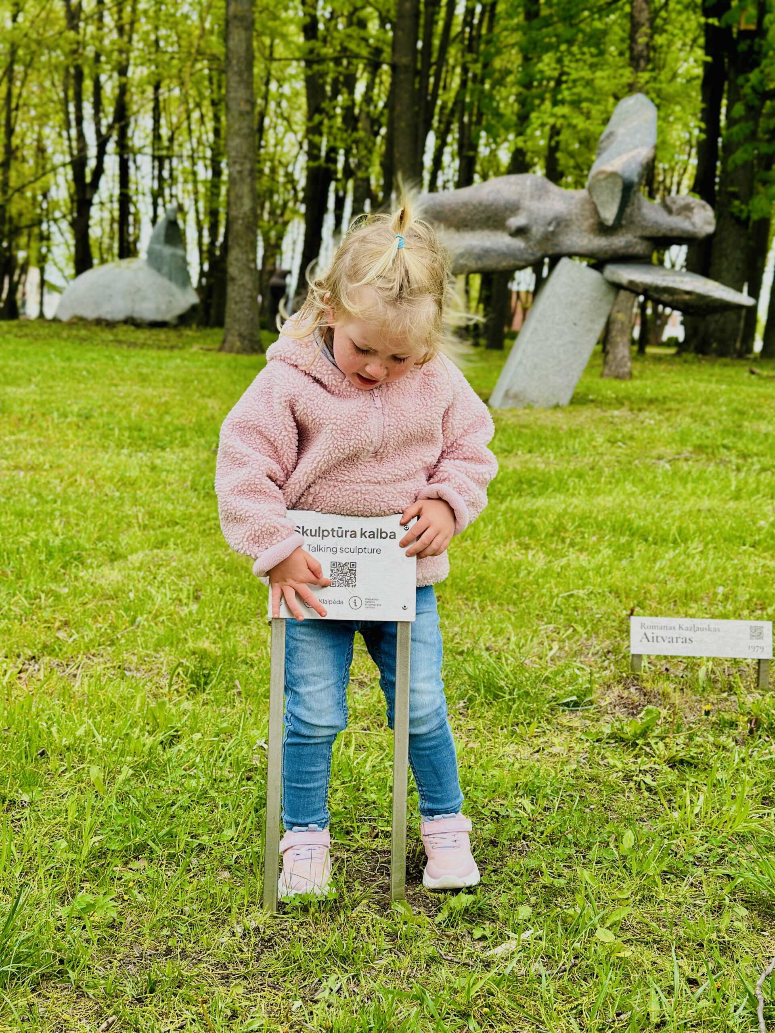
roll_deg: -2.5
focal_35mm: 48
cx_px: 388
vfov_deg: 39.7
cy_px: 516
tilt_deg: -6.4
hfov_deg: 30.3
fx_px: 1433
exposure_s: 1/1120
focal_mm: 6.86
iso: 80
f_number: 1.78
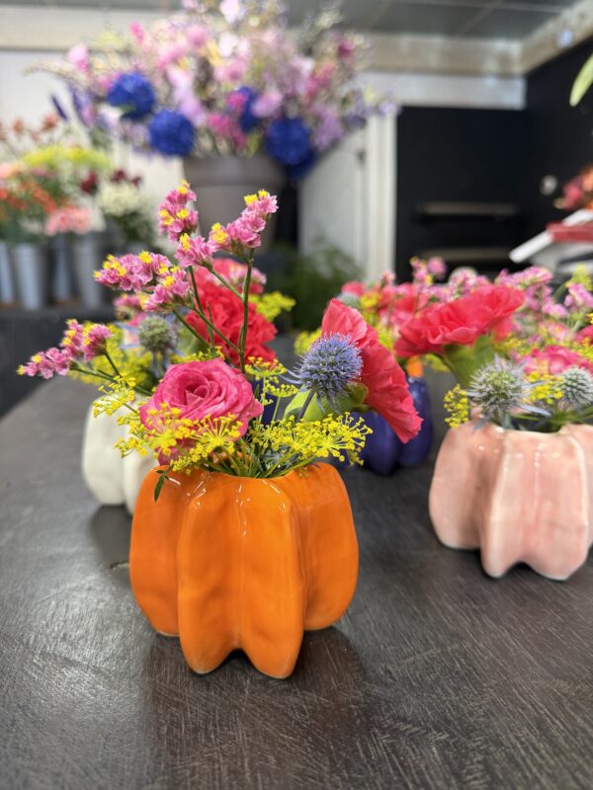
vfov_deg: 71.6
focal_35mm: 24
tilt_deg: -12.6
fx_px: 548
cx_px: 296
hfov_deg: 56.8
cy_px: 395
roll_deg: +1.3
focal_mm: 6.76
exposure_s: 1/50
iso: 250
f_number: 1.78
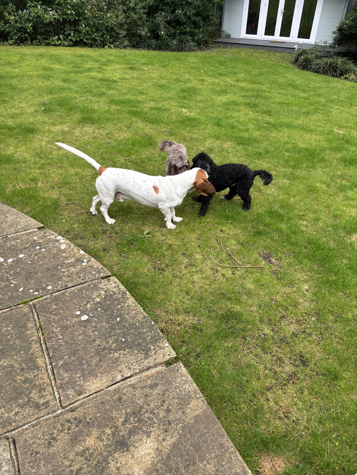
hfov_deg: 53.1
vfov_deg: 67.3
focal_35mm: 26
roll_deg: -1.0
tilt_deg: -38.7
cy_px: 238
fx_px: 358
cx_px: 178
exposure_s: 1/121
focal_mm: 5.96
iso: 80
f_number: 1.6
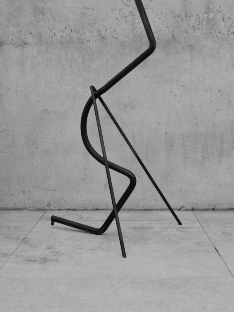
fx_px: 450
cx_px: 117
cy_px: 156
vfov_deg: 38.2
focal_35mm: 50
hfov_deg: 29.1
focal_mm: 8.9
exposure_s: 1/100
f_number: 4
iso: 80
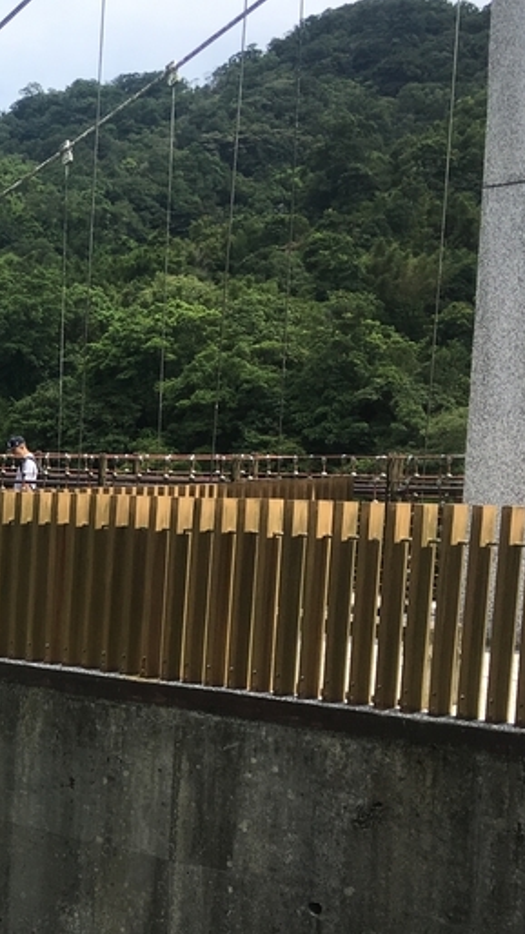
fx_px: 1560
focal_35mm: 63
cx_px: -363
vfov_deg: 33.0
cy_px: 629
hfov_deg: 16.6
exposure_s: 1/1202
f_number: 2.2
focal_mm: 4.15
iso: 25
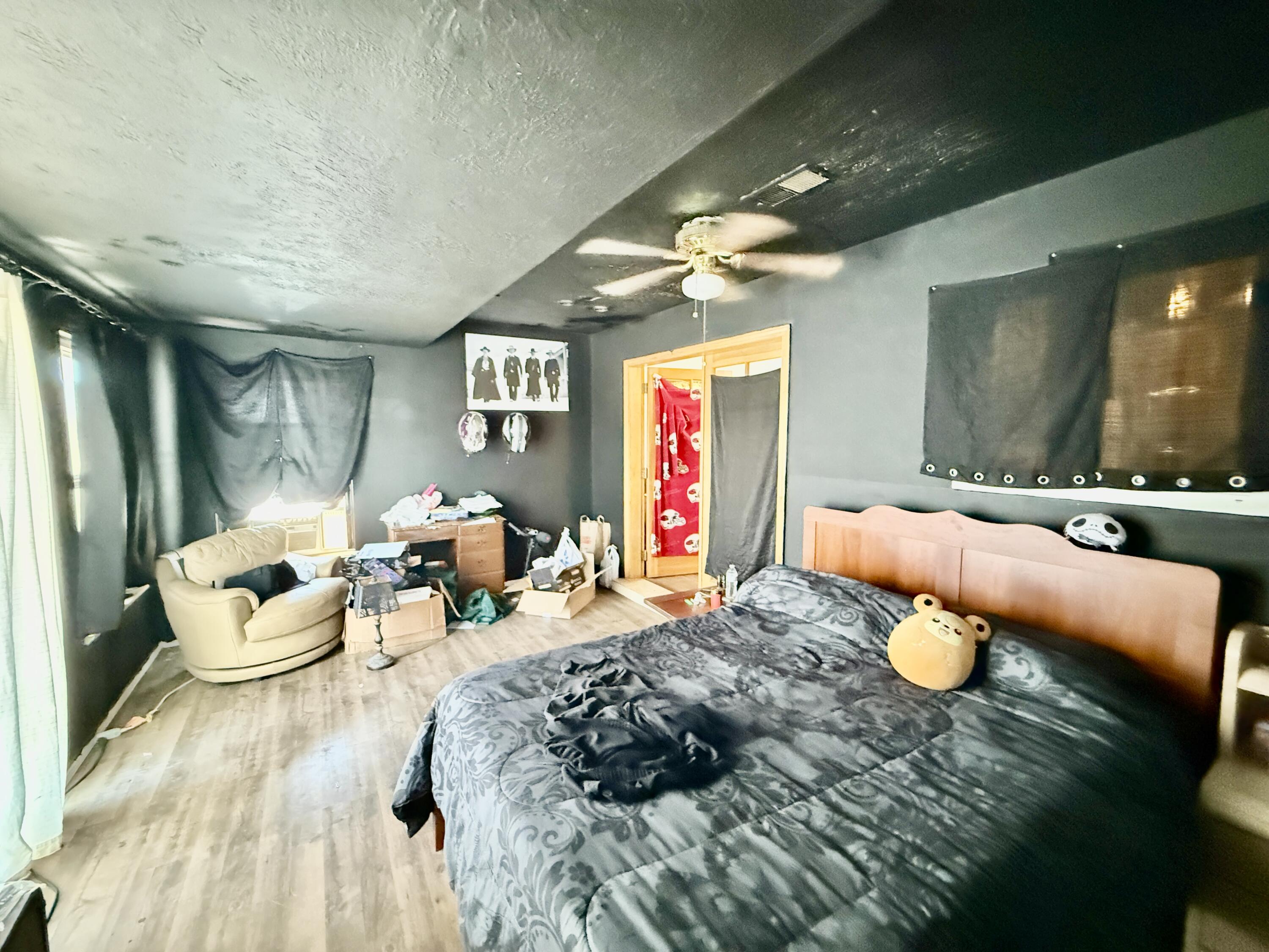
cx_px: 634
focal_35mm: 14
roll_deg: -0.2
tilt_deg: -3.5
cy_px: 476
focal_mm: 2.22
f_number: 2.2
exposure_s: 1/40
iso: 1600
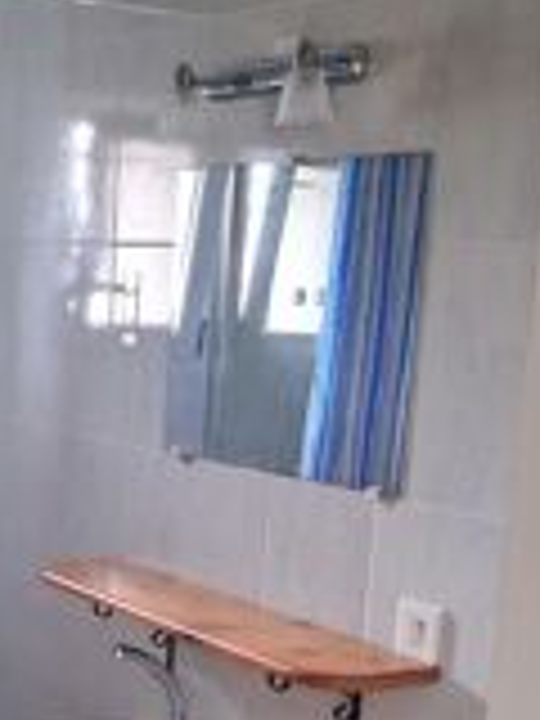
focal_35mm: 72
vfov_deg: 26.1
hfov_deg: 20.3
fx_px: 1498
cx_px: 130
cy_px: 650
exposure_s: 1/33
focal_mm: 4
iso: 640
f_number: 1.8
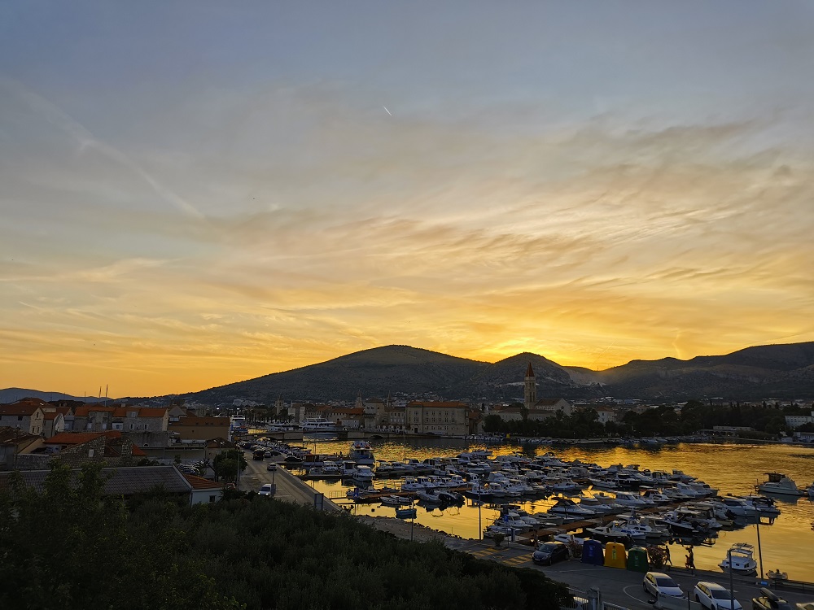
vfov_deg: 51.4
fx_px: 635
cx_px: 407
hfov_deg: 65.3
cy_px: 305
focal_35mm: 27
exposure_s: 1/1166
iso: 50
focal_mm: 5.58
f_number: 1.8
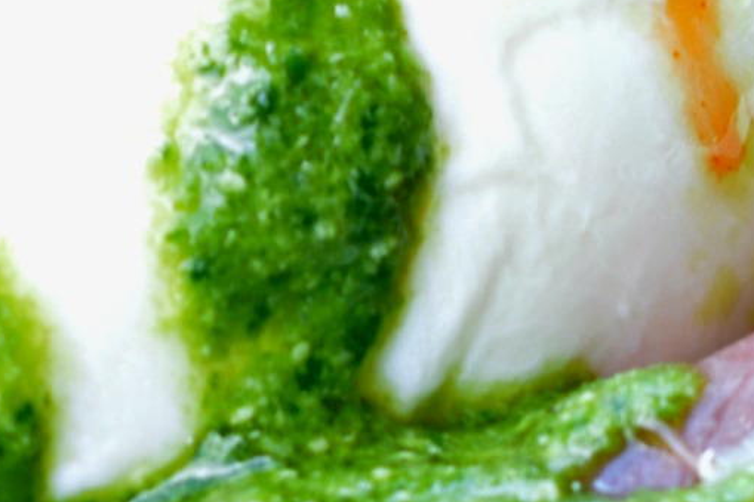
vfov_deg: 2.5
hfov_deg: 3.8
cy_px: -313
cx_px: -307
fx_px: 11269
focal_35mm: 538
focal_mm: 55
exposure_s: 1/15
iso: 100
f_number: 5.6
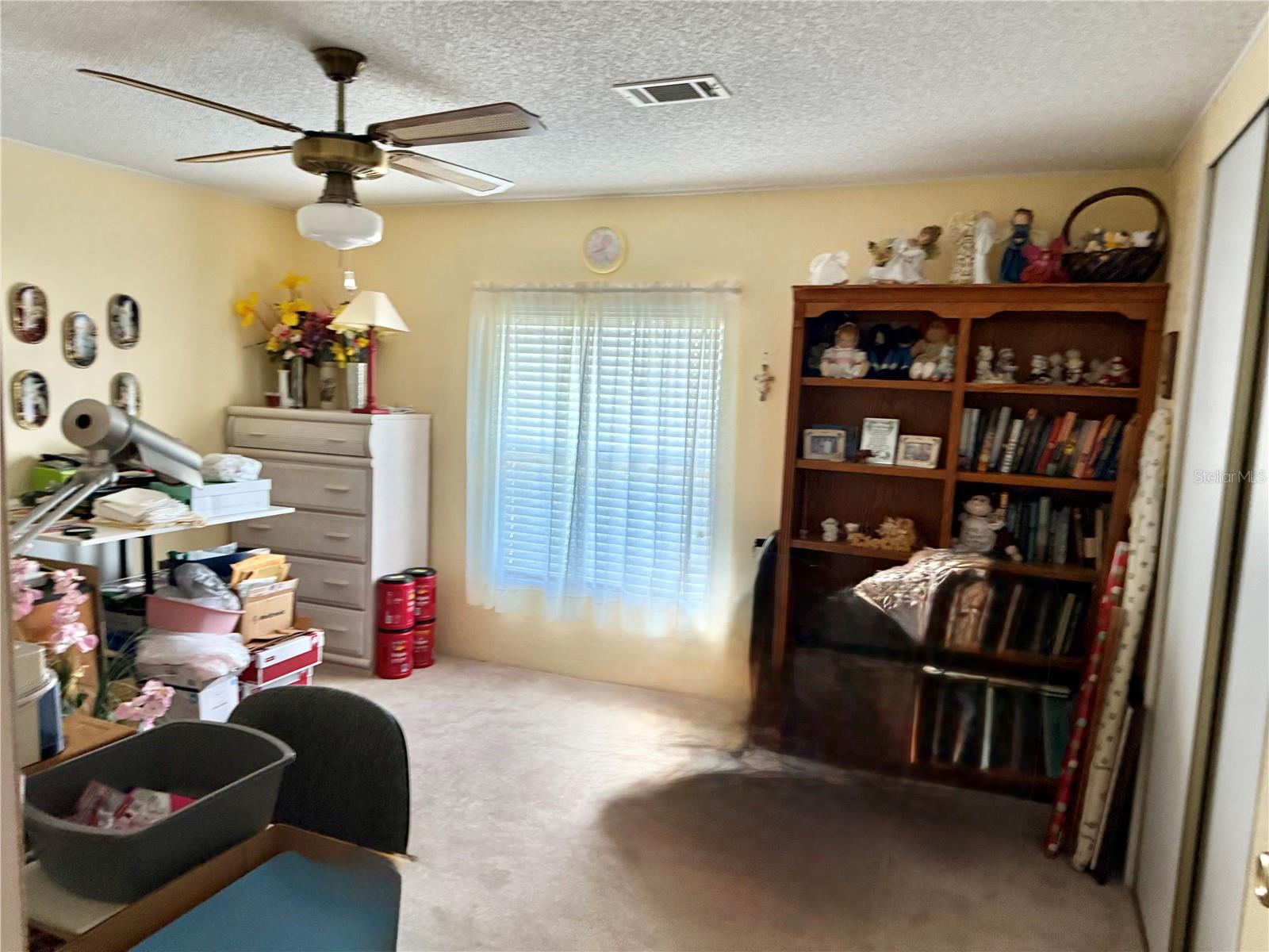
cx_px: 634
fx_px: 880
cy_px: 476
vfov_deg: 56.8
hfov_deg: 71.6
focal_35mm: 24
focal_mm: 6.76
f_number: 1.78
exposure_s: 1/60
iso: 500
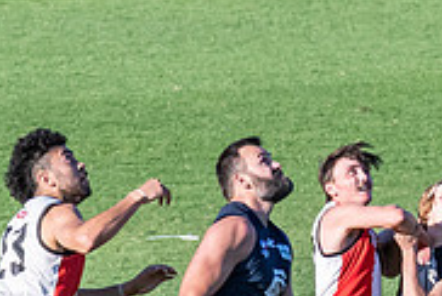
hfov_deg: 1.2
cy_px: 374
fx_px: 21410
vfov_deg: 0.8
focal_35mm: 1741
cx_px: 303
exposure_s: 1/1250
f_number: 10
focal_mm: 240
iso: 800
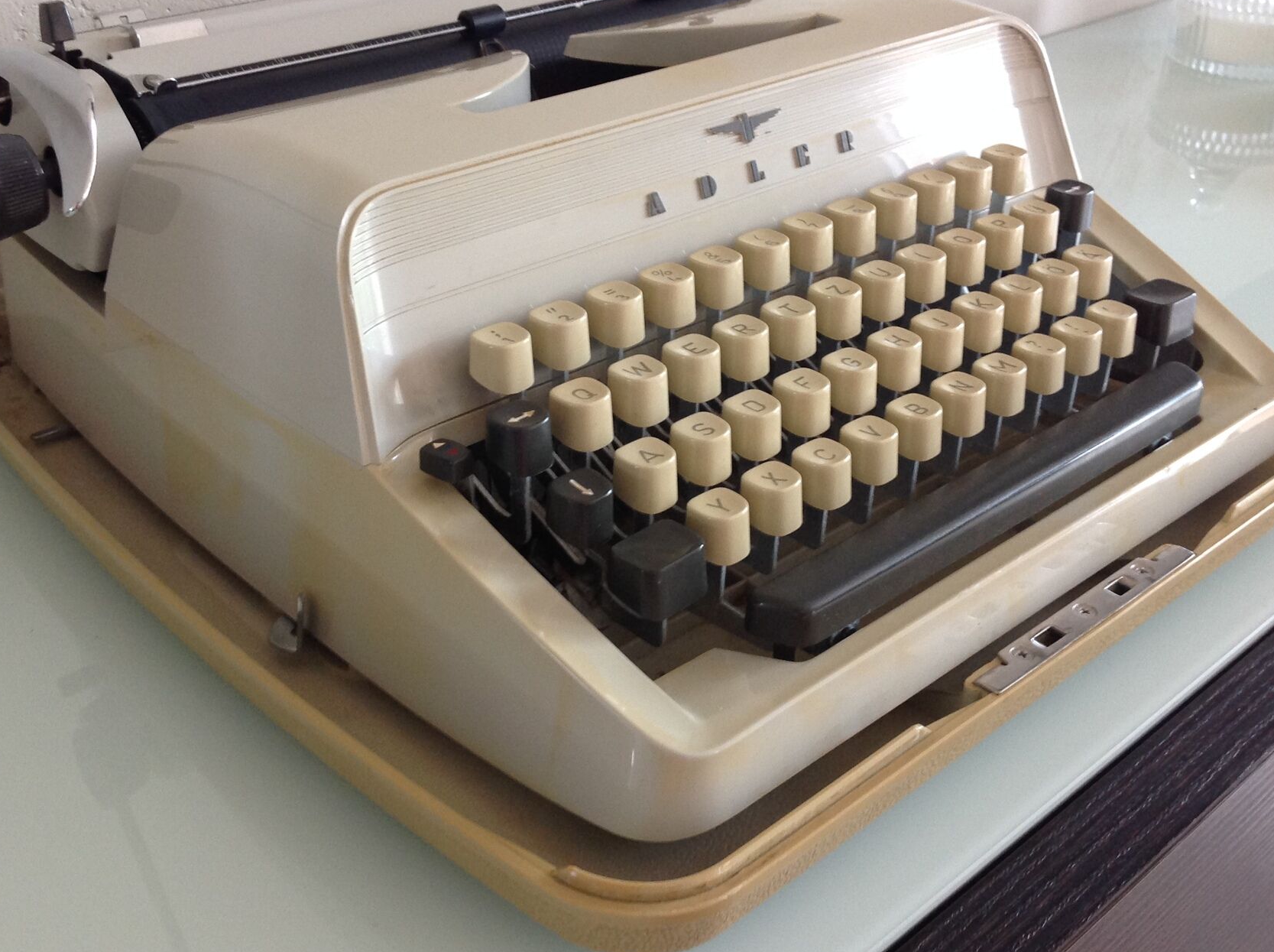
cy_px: 417
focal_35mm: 42
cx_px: 582
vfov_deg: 34.2
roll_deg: -0.6
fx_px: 1543
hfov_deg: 44.8
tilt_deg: -30.3
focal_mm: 4.28
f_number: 2.4
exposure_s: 1/15
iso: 125
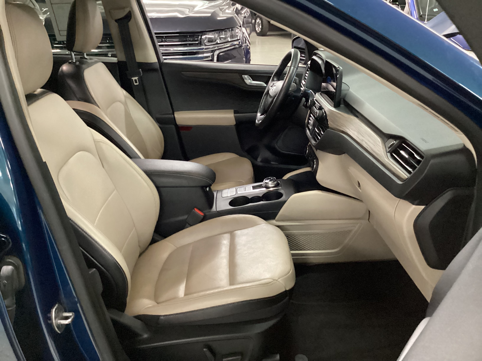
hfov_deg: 58.4
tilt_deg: -24.6
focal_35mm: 31
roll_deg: +0.7
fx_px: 432
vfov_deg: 45.4
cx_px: 241
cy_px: 180
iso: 640
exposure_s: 1/25
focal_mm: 3.3
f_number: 2.4
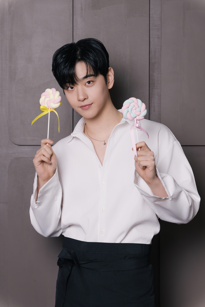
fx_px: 752
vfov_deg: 23.1
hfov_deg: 15.5
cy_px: 154
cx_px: 102
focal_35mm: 88
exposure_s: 1/200
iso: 400
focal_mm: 88
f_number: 7.1
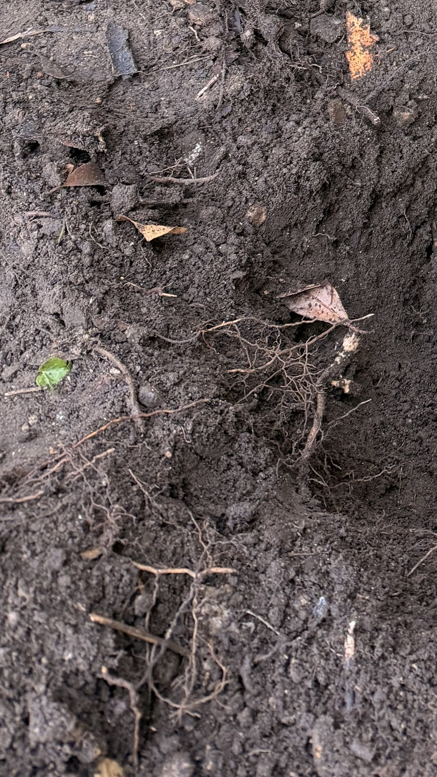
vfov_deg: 30.5
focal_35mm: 62
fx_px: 1277
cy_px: -60
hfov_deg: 17.7
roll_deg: -0.4
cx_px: 627
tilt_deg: -32.6
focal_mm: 6.76
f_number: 1.78
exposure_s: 1/121
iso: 160
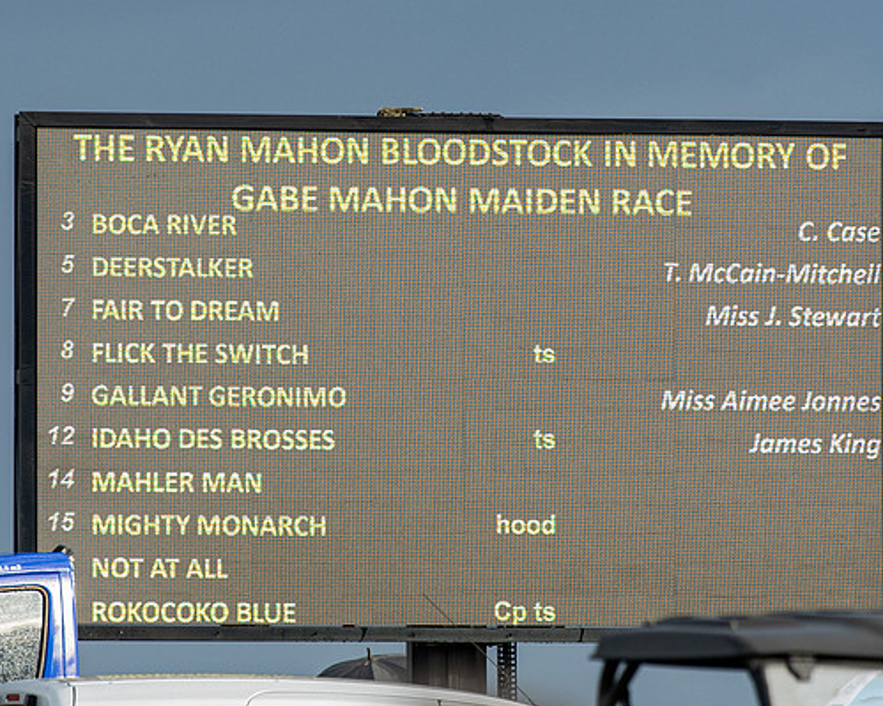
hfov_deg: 4.3
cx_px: 419
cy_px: 315
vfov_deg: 3.5
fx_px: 11627
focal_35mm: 445
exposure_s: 1/2500
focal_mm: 200
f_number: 4
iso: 800
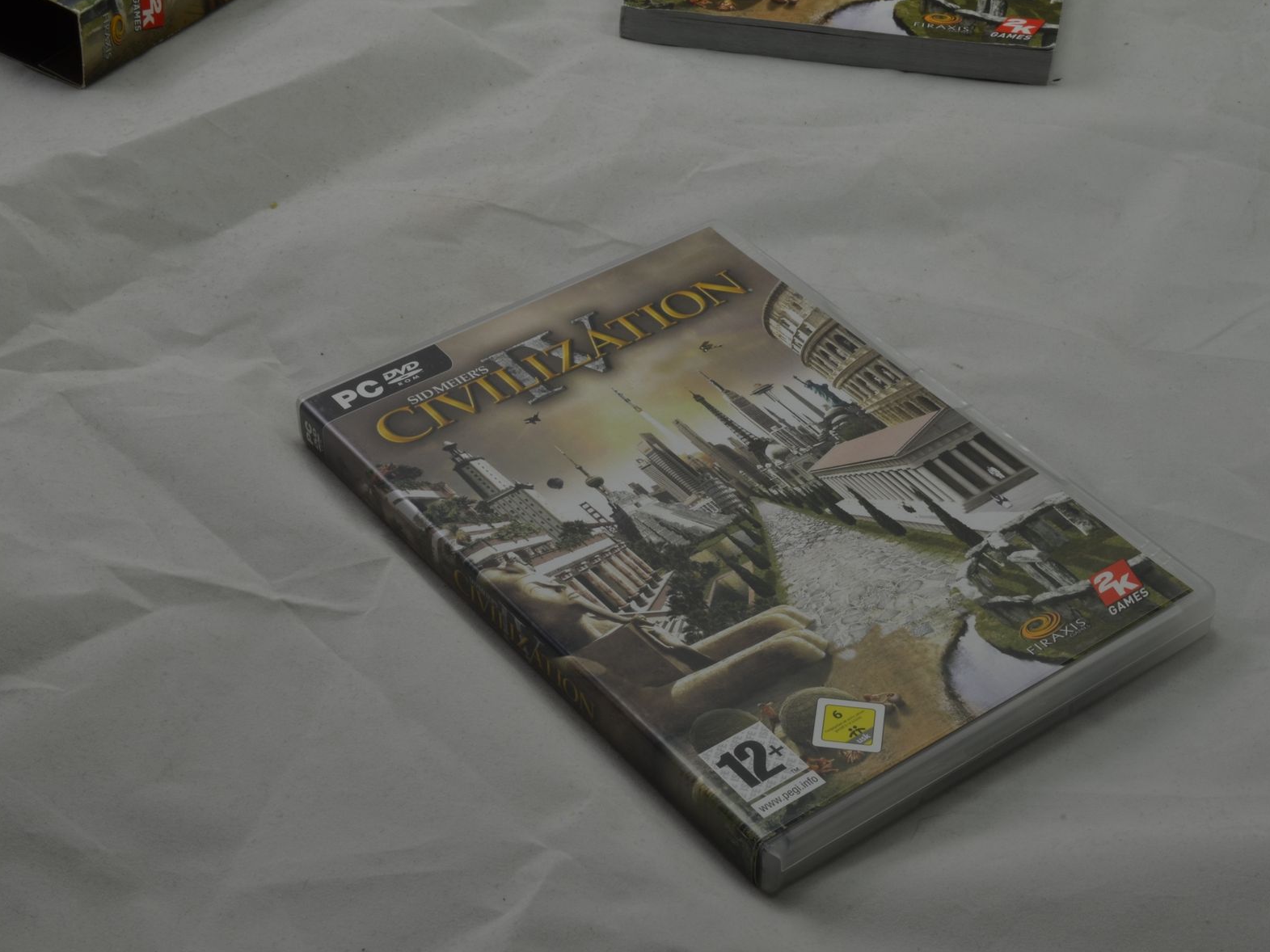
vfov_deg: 22.3
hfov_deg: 29.4
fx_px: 2421
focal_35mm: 66
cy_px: 478
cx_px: 707
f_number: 20
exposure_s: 1/3
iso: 100
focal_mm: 40
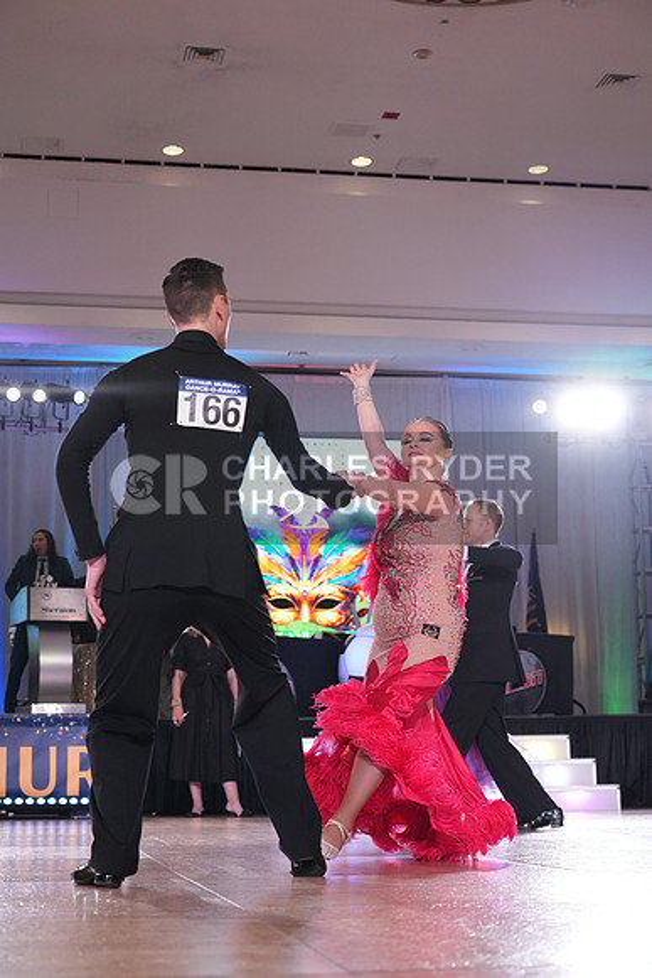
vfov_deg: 35.6
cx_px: 326
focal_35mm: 56
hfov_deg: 24.2
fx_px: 1520
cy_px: 489
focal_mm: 56
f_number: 4
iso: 2500
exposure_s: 1/500
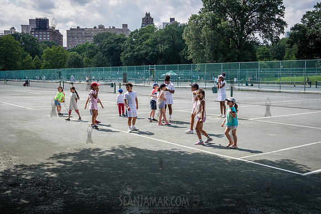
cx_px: 160
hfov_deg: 49.8
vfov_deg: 34.4
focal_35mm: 39
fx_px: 346
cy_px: 107
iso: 400
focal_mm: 38
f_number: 6.3
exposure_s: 1/1000
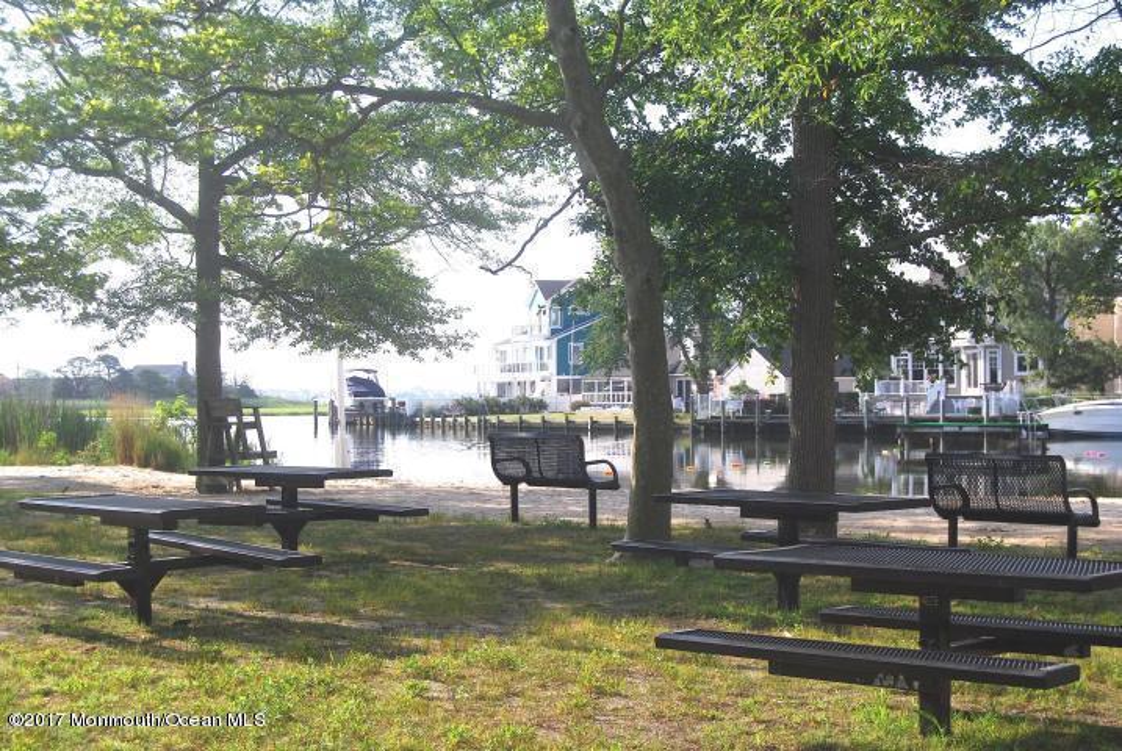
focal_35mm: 60
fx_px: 1872
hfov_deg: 33.4
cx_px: 561
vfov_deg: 22.7
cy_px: 376
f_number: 8
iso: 100
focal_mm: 40
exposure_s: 1/250
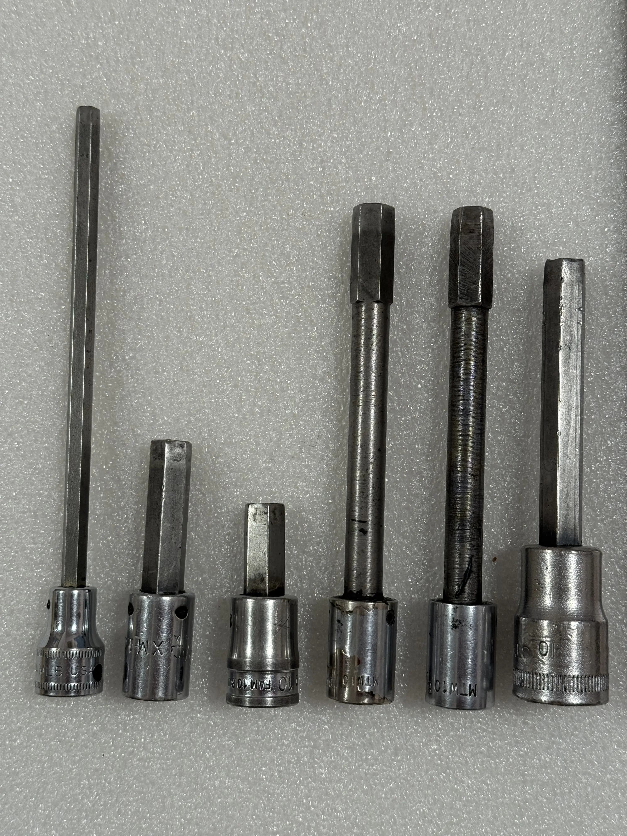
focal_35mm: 48
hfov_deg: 30.3
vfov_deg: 39.7
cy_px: 418
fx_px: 1159
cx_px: 314
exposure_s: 1/60
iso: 80
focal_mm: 6.76
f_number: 1.78
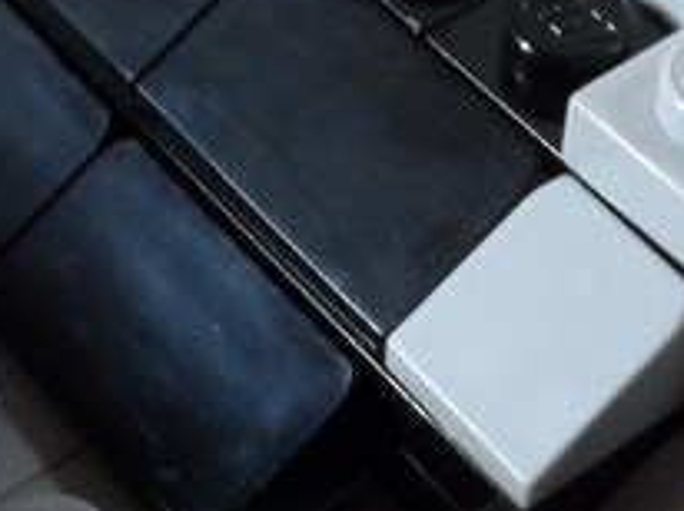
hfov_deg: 18.7
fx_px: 2072
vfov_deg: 13.8
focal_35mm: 105
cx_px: 465
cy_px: -45
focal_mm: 4
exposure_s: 1/15
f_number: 3.2
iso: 200
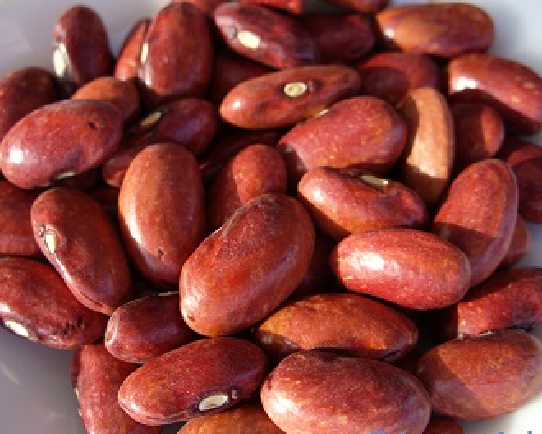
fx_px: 674
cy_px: 232
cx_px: 286
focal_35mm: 42
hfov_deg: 43.8
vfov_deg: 35.7
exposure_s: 1/200
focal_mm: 6.1
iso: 80
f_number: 2.8
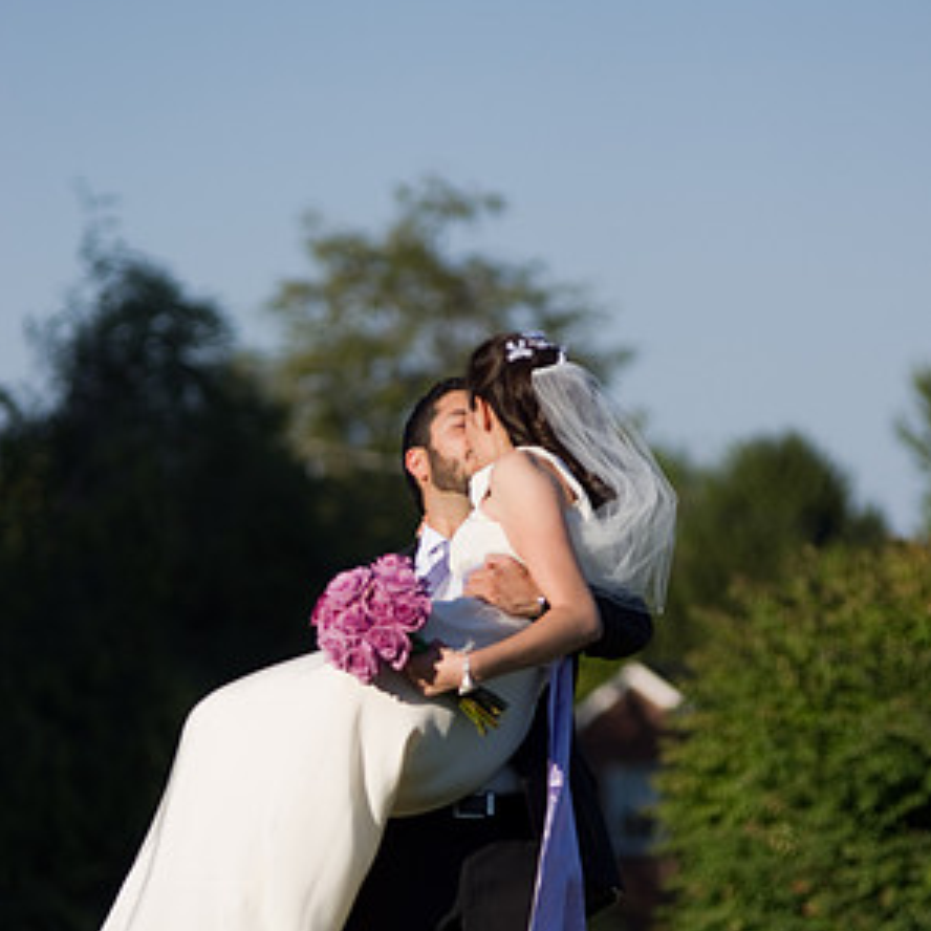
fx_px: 8246
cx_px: 467
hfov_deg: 6.5
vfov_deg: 6.5
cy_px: 683
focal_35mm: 271
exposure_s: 1/2500
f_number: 2.8
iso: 100
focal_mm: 140
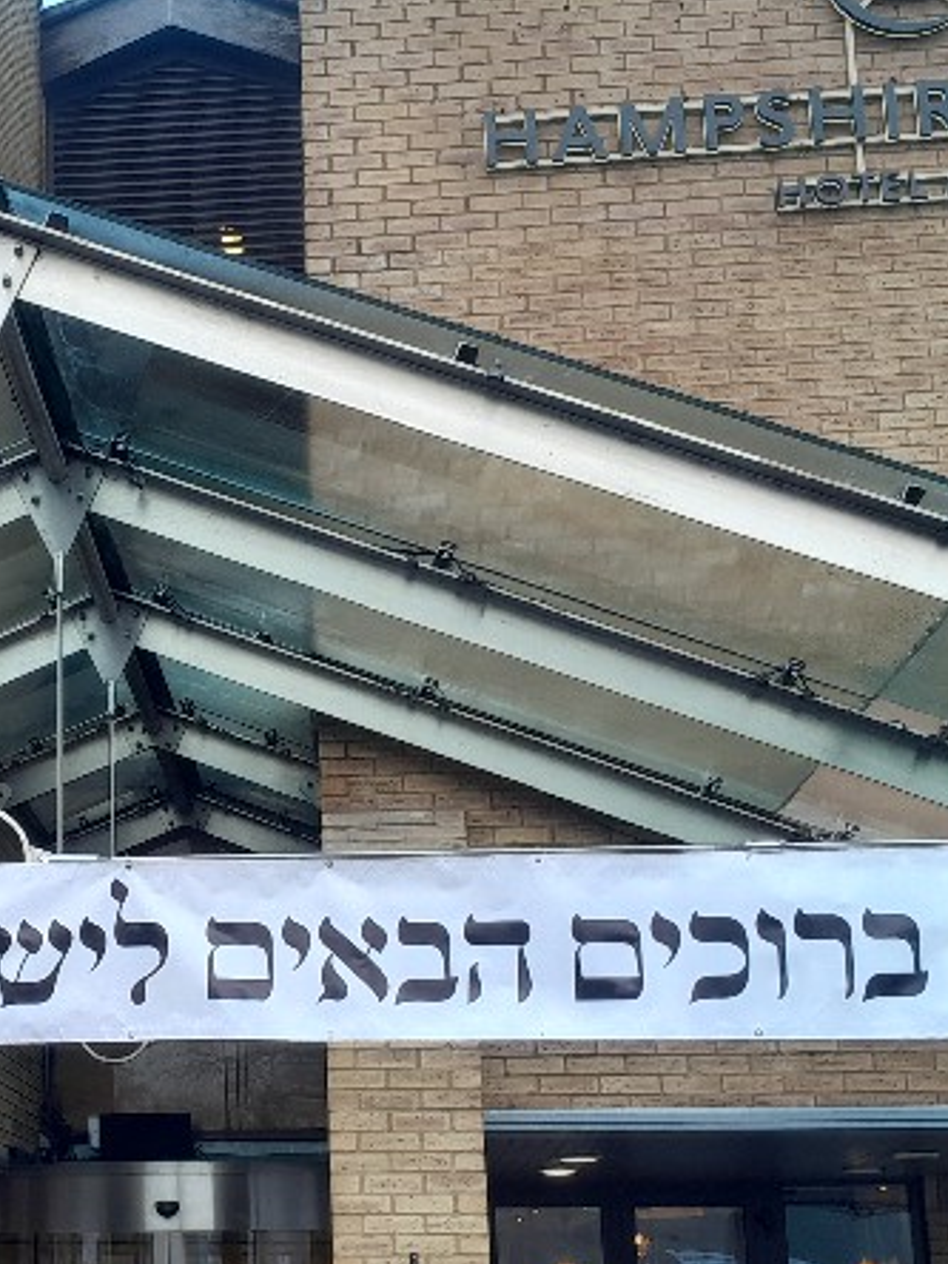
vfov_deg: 32.0
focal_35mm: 60
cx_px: 114
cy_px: 789
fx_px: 2191
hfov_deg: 23.8
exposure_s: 1/50
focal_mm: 3.98
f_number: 1.8
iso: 40
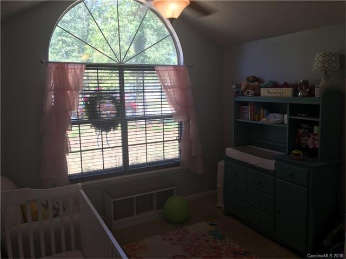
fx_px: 290
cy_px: 130
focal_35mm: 29
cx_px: 173
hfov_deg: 61.7
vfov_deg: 48.2
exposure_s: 1/60
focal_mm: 4.15
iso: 25
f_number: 2.2
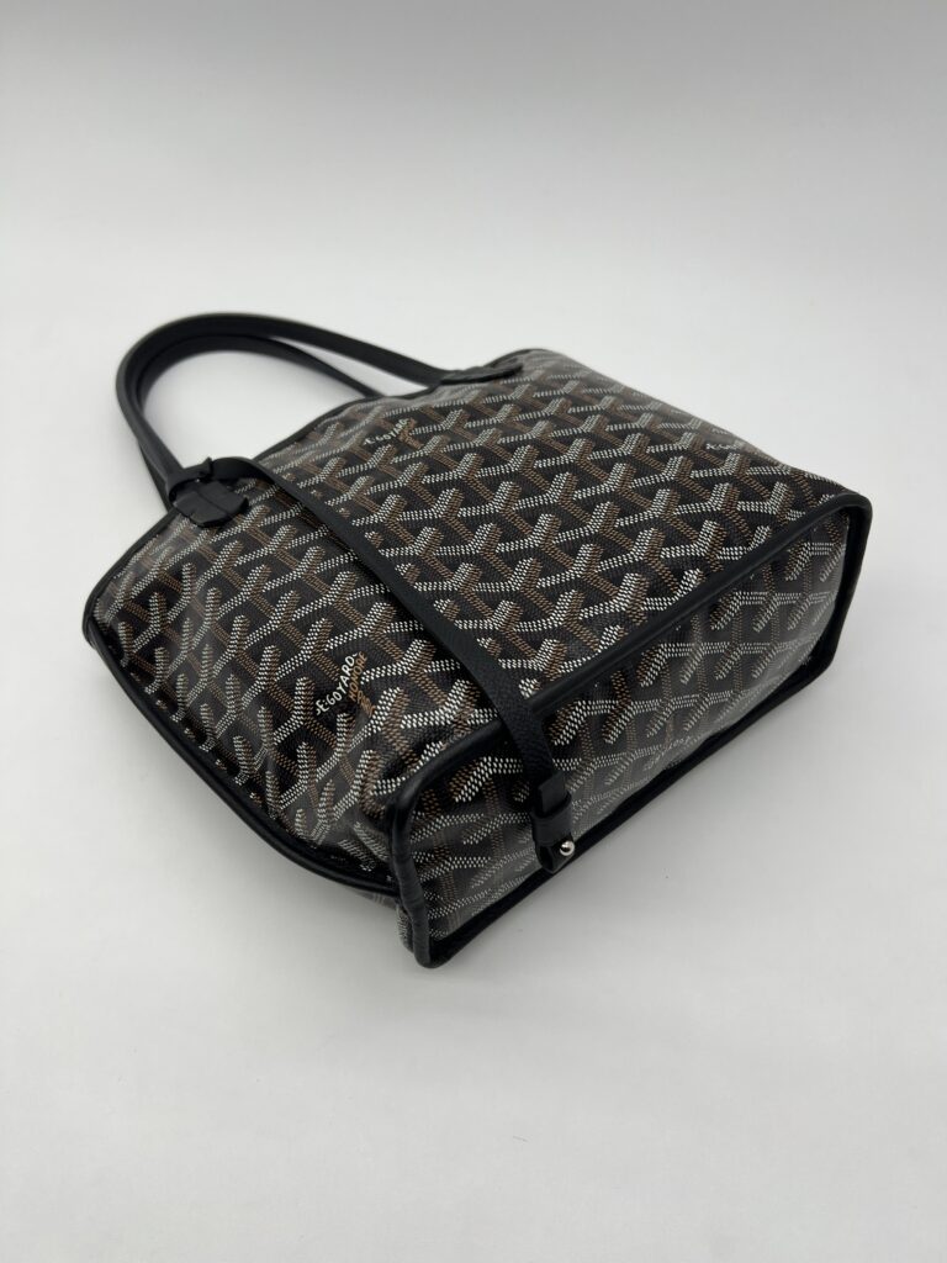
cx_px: 474
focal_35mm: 26
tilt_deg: -51.7
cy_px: 632
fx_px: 948
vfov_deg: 67.3
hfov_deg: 53.1
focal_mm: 5.7
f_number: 1.5
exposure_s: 1/251
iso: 40
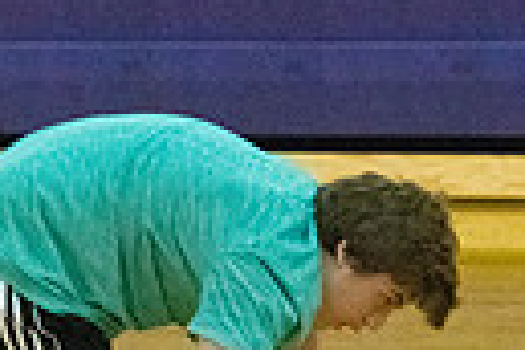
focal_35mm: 427
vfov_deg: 3.2
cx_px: 973
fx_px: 6227
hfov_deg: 4.8
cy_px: 214
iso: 6400
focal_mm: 95
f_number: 4.5
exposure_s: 1/640
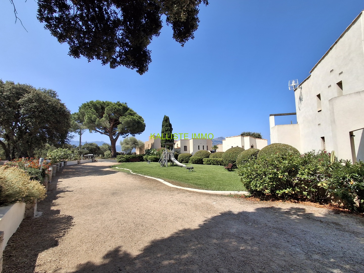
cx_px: 182
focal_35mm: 16
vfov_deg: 78.1
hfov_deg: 94.5
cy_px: 136
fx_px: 168
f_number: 2.2
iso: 40
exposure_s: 1/1681
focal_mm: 1.64
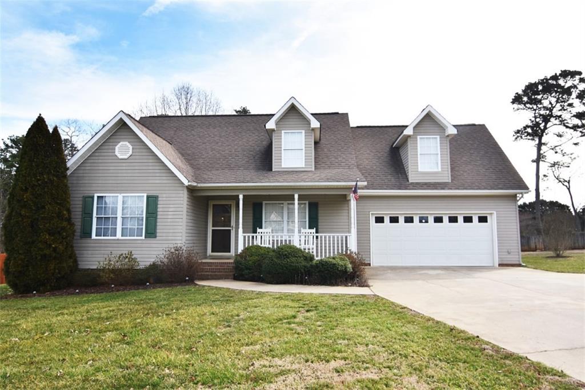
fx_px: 390
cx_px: 292
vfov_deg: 53.1
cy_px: 195
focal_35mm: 24
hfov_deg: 73.8
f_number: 8
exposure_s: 1/500
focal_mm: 16
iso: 320
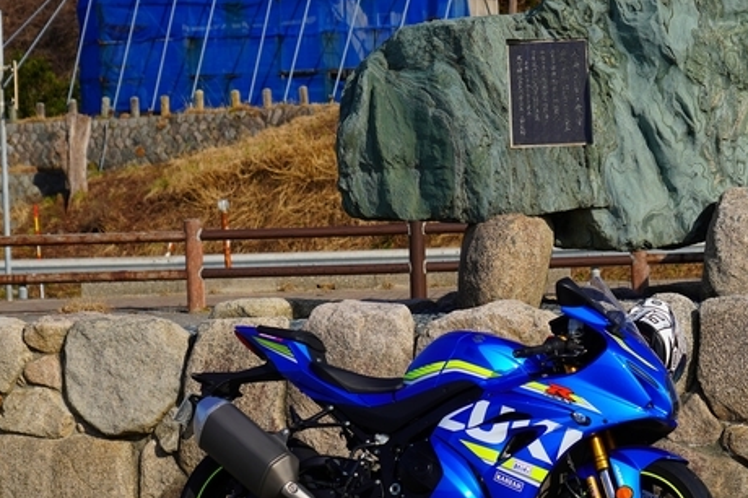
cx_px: 590
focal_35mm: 120
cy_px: 225
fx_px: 2491
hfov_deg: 17.0
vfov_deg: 11.4
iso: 100
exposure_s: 1/800
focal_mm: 69
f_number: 5.6
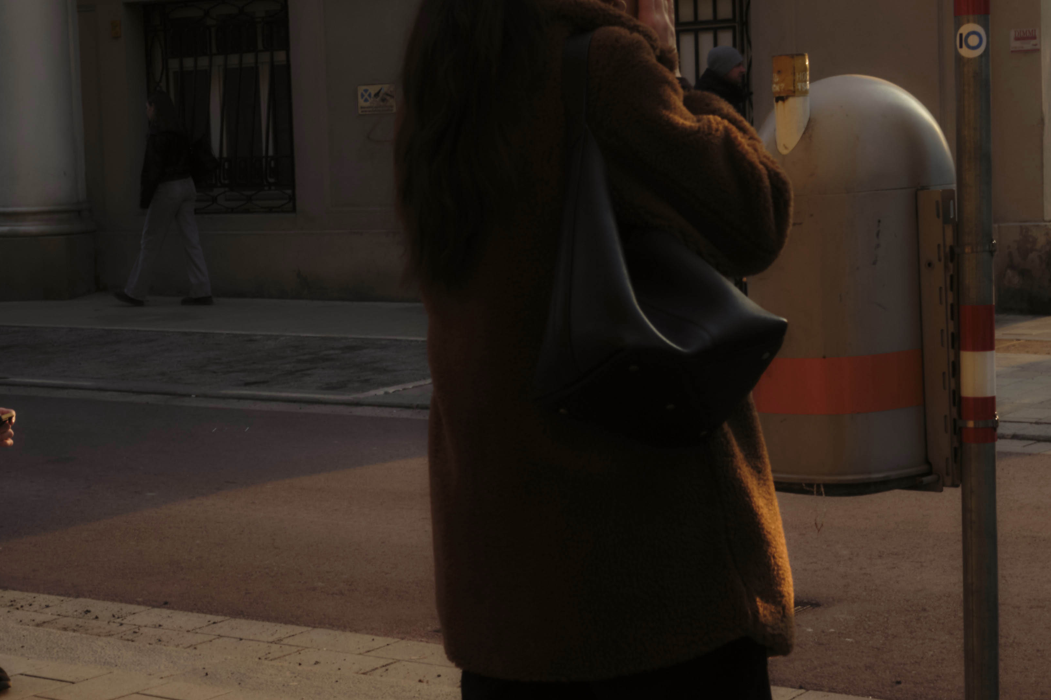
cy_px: 358
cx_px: 414
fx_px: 2219
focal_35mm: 76
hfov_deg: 26.6
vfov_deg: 17.9
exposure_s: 1/180
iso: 400
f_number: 8
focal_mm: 27
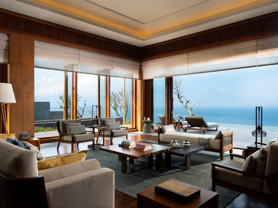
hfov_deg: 69.4
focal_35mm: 25
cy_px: 104
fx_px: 201
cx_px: 139
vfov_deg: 54.9
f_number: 11
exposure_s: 1/30
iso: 250
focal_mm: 32
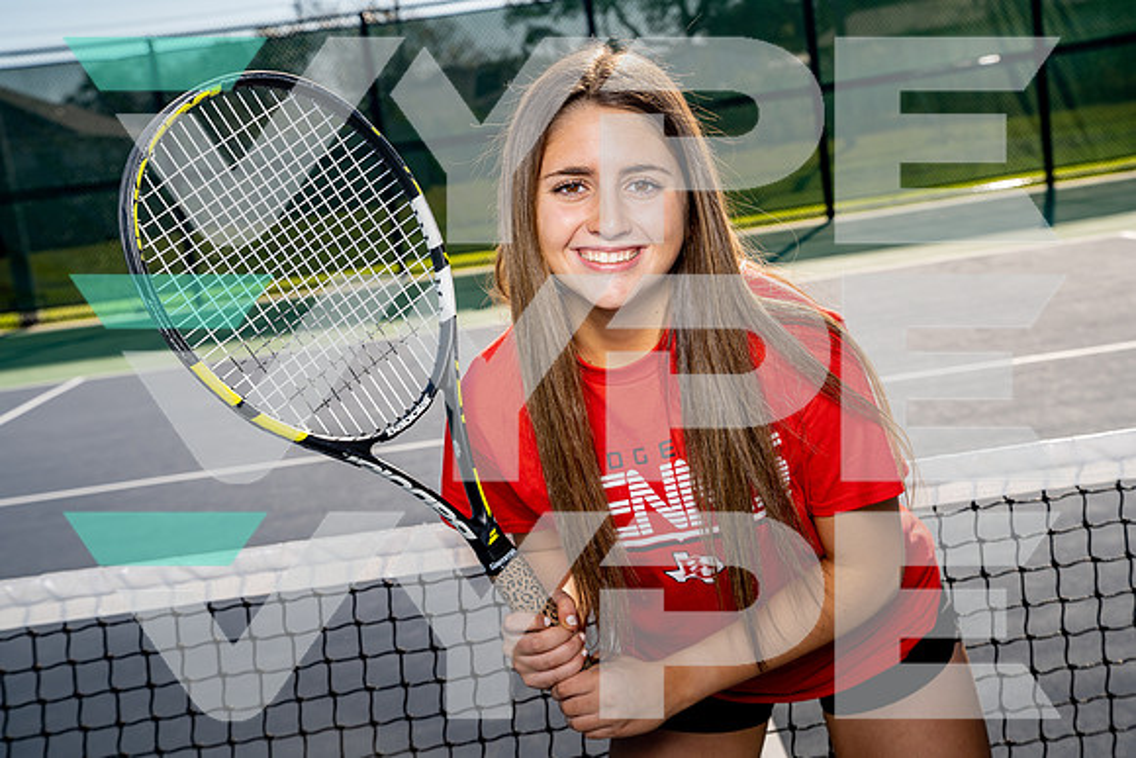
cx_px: 568
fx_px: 1799
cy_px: 379
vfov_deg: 23.8
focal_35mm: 57
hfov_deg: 35.0
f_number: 8
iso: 100
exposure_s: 1/250
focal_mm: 57
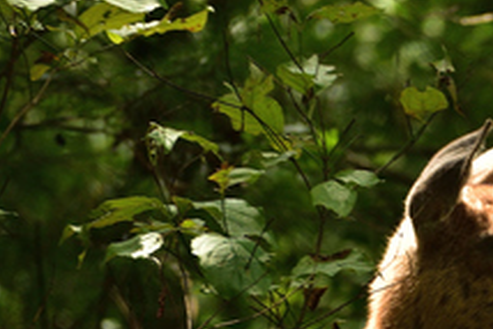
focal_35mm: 745
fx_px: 10209
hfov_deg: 2.8
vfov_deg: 1.8
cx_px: 583
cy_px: 420
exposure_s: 1/250
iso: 400
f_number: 5.3
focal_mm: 190
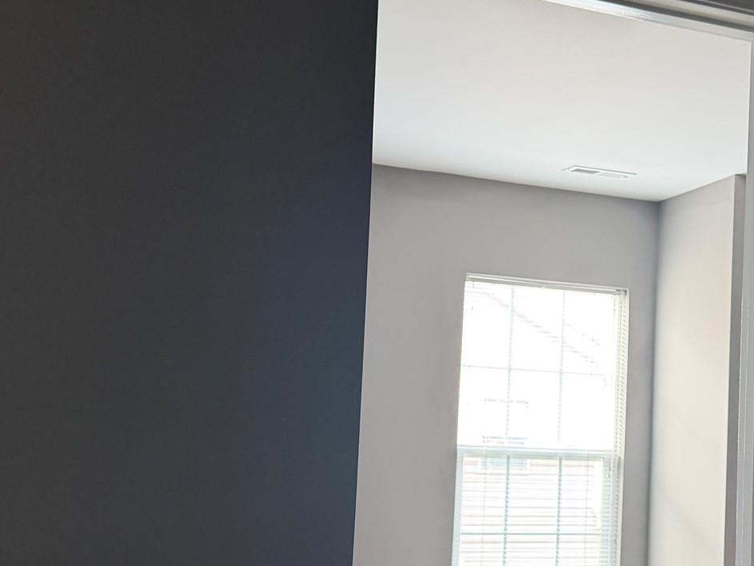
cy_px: 373
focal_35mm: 52
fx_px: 1133
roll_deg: -0.4
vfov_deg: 27.9
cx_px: 569
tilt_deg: +4.4
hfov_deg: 35.9
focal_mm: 6.76
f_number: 1.78
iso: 200
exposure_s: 1/60
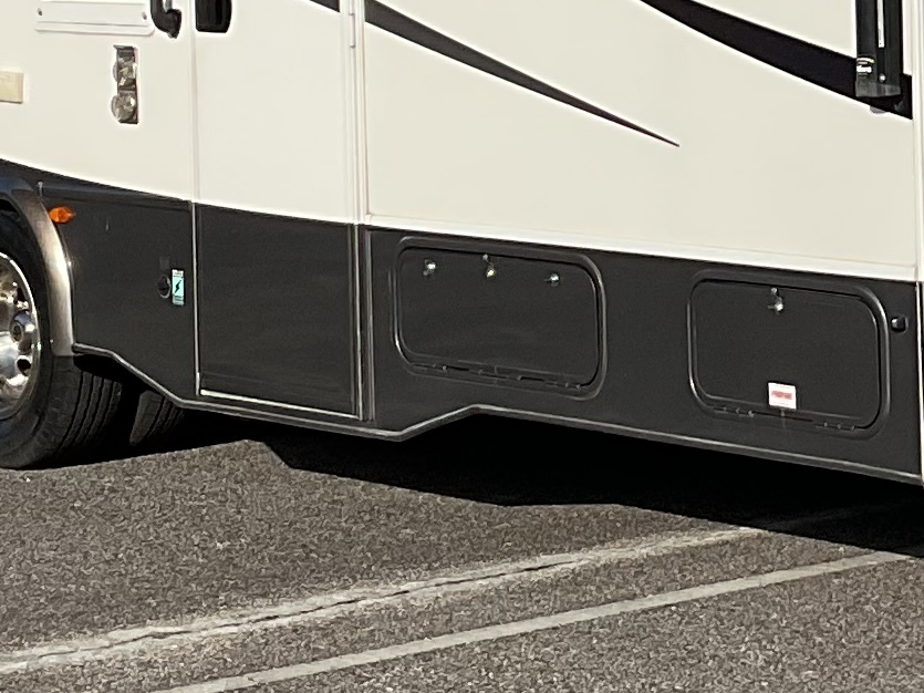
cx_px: 1027
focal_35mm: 140
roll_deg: -0.1
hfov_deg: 13.8
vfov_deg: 10.5
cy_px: -85
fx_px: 3736
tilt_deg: +0.7
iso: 16
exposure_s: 1/3534
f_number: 1.8
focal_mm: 3
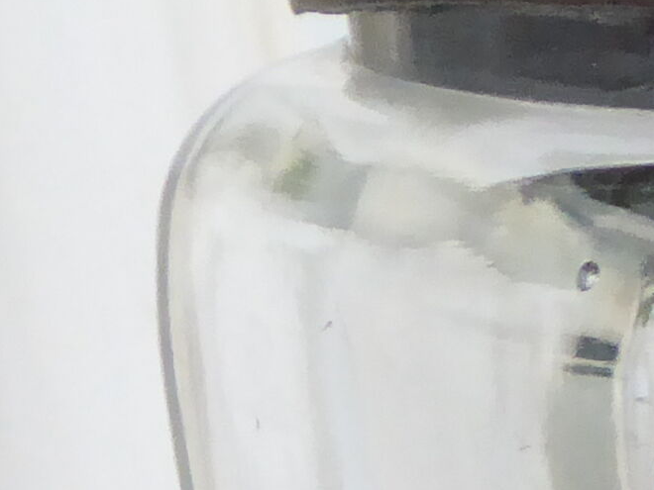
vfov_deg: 6.9
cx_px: 1442
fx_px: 3665
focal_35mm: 194
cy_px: 1439
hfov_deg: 9.3
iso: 400
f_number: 3.5
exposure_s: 1/40
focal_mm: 5.4
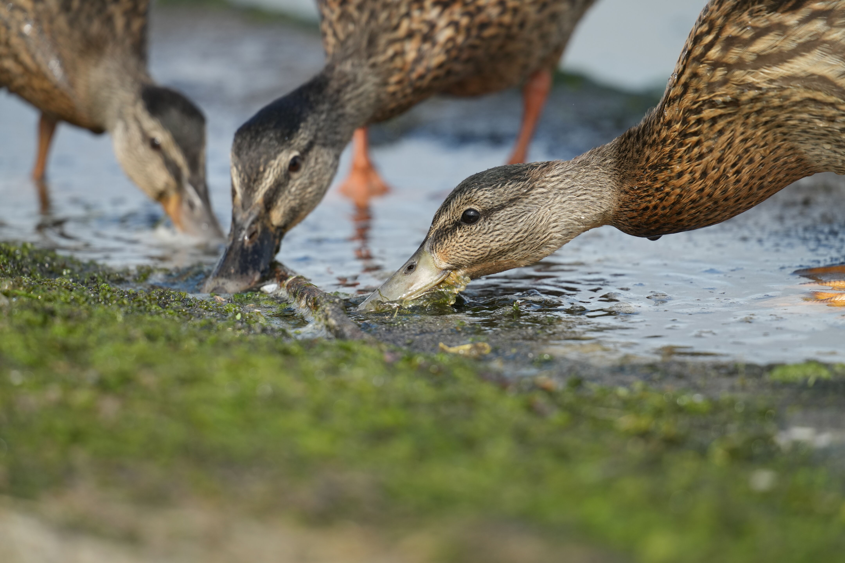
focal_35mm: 600
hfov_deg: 3.4
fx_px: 14082
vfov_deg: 2.3
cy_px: 282
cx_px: 422
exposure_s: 1/1000
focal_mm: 600
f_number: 5.6
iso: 500
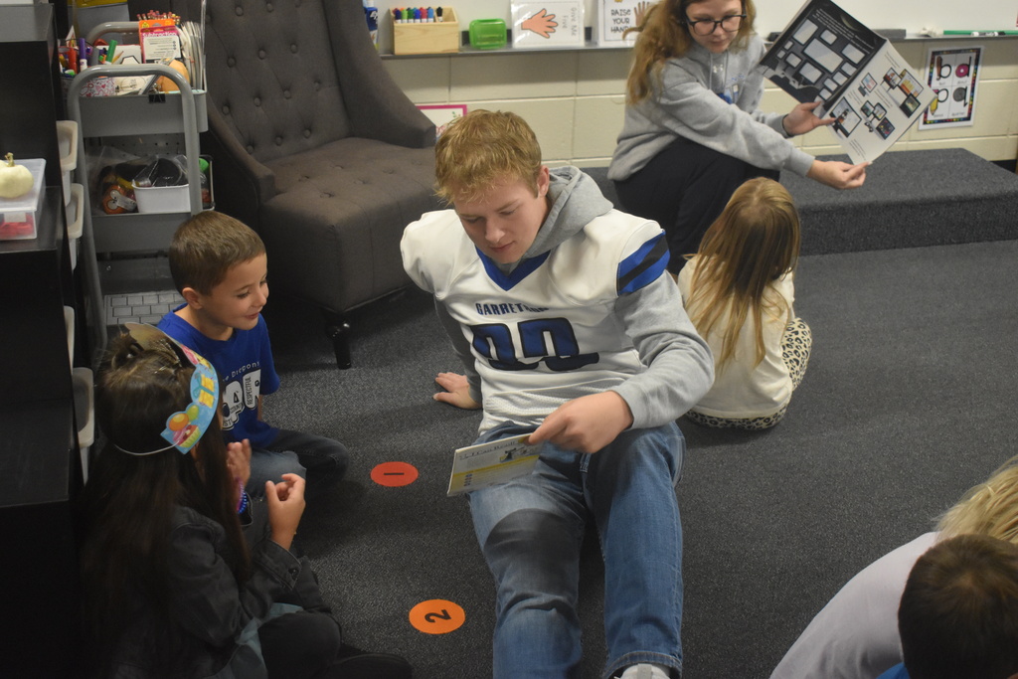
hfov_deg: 42.3
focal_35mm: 46
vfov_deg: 29.0
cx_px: 509
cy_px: 340
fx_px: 1315
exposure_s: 1/100
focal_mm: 31
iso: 3200
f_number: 4.2
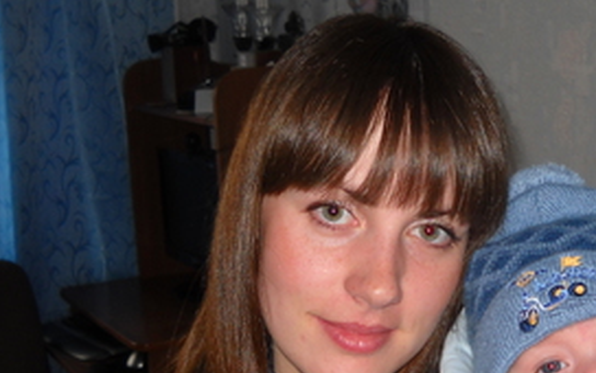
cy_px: 308
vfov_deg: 14.7
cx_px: 497
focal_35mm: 88
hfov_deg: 23.1
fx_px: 1429
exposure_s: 1/30
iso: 64
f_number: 3.1
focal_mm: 6.72
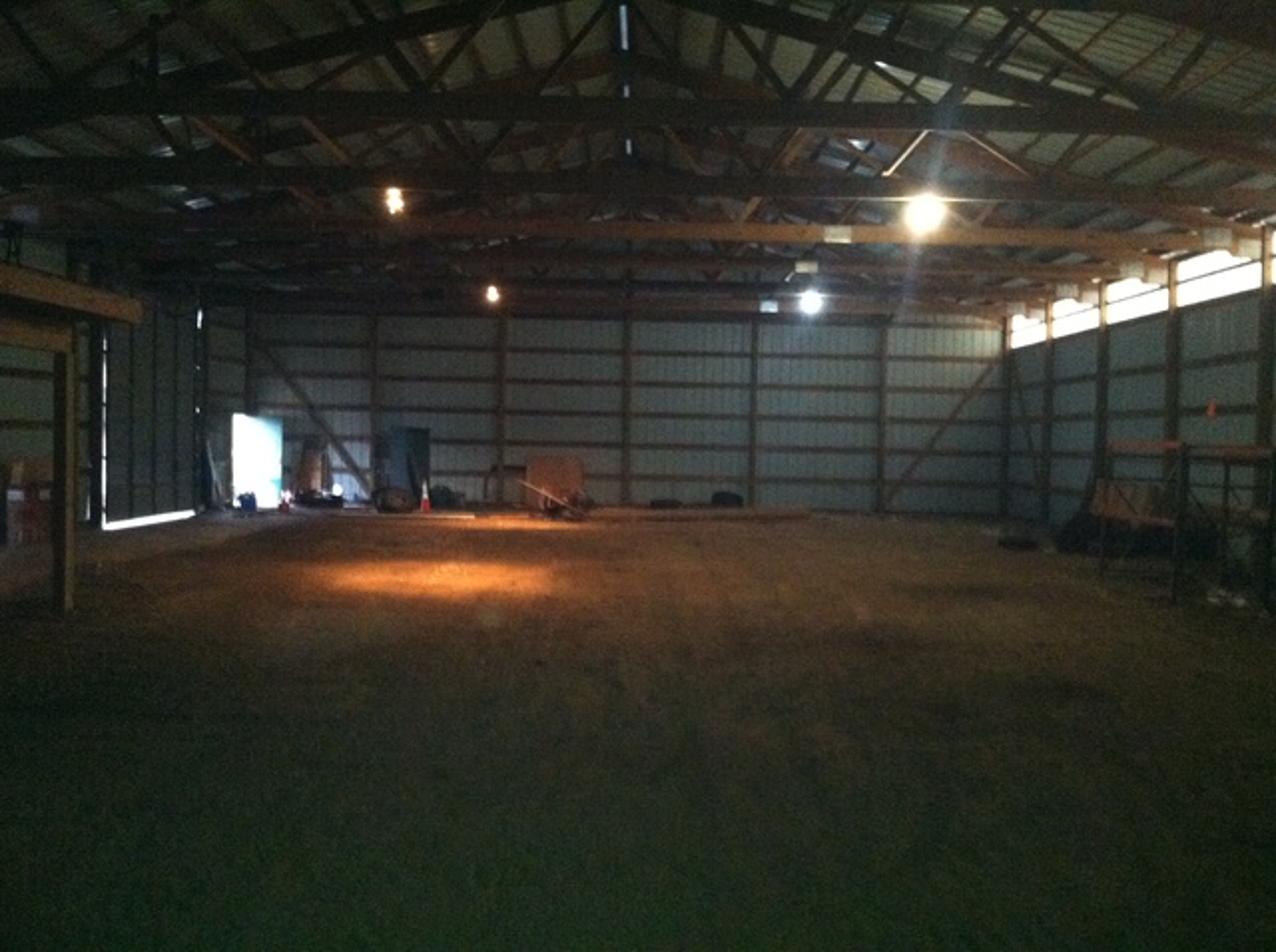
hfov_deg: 52.7
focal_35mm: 35
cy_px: 476
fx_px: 1288
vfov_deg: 40.6
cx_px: 638
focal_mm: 3.85
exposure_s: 1/15
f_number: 2.8
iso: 1000
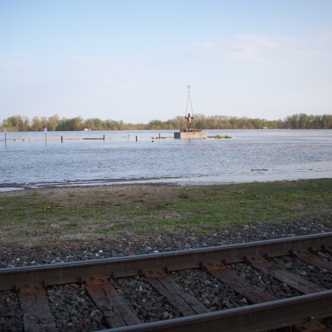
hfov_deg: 38.3
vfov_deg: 38.3
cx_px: 187
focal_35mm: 44
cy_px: 165
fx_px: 477
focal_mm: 6.2
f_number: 2.8
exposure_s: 1/525
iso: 80
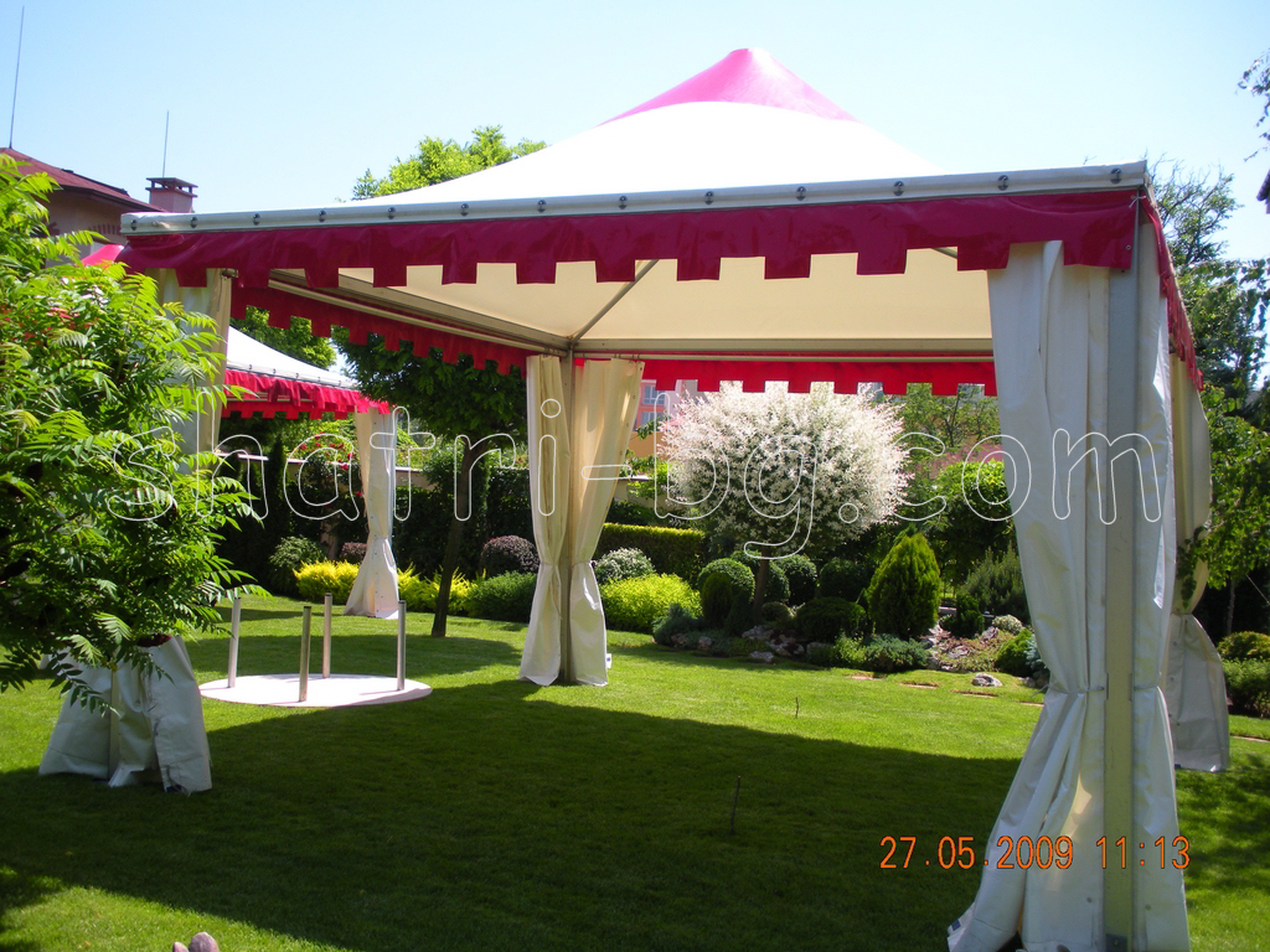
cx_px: 635
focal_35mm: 36
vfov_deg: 39.7
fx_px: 1321
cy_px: 476
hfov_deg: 51.4
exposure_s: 1/380
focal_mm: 6.3
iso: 64
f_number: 3.5
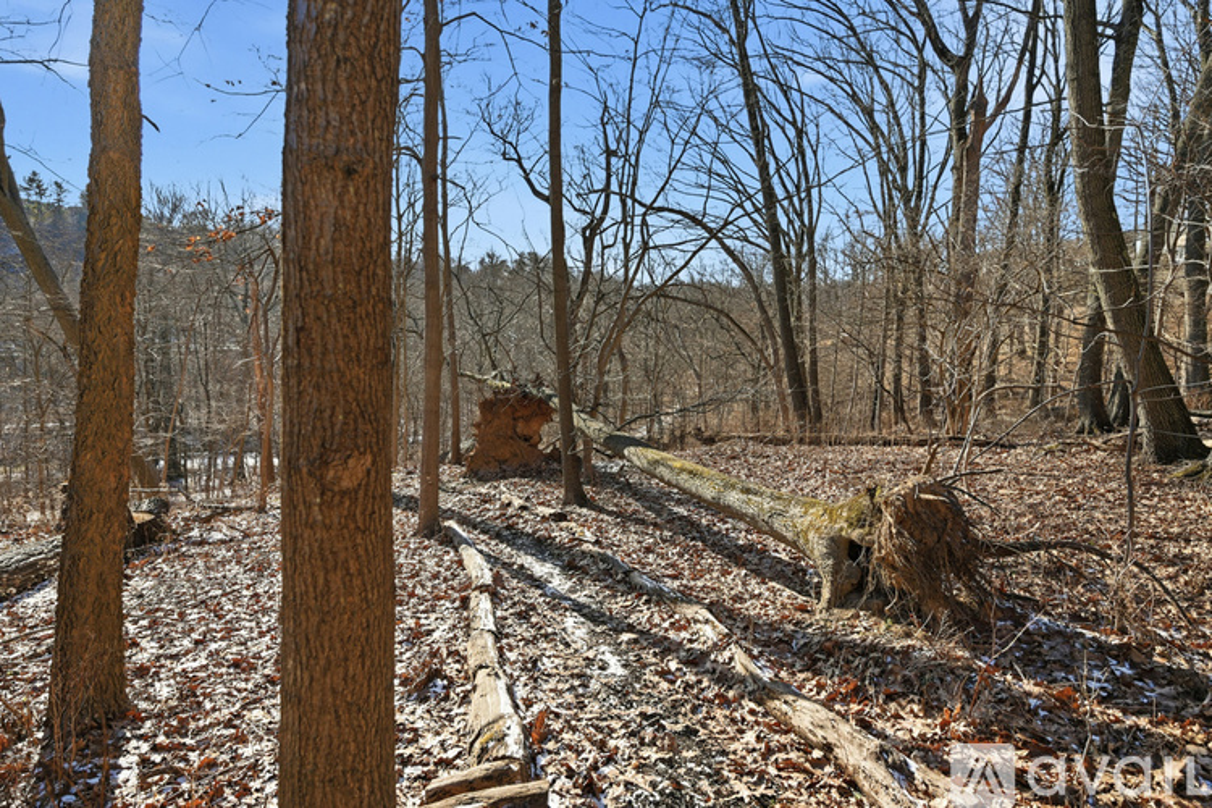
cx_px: 606
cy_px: 404
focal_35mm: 20
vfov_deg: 63.2
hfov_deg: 85.4
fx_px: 656
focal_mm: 19.5
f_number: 4
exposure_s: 1/8000
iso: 400
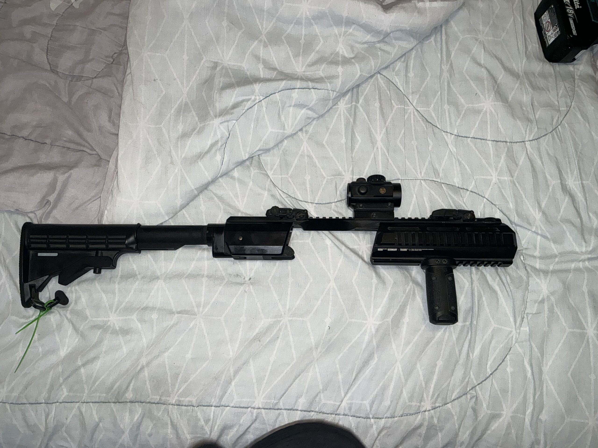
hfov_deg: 63.4
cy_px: 224
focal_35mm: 28
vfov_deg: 49.7
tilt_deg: -77.3
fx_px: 484
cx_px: 299
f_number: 1.8
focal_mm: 3
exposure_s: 1/50
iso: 32
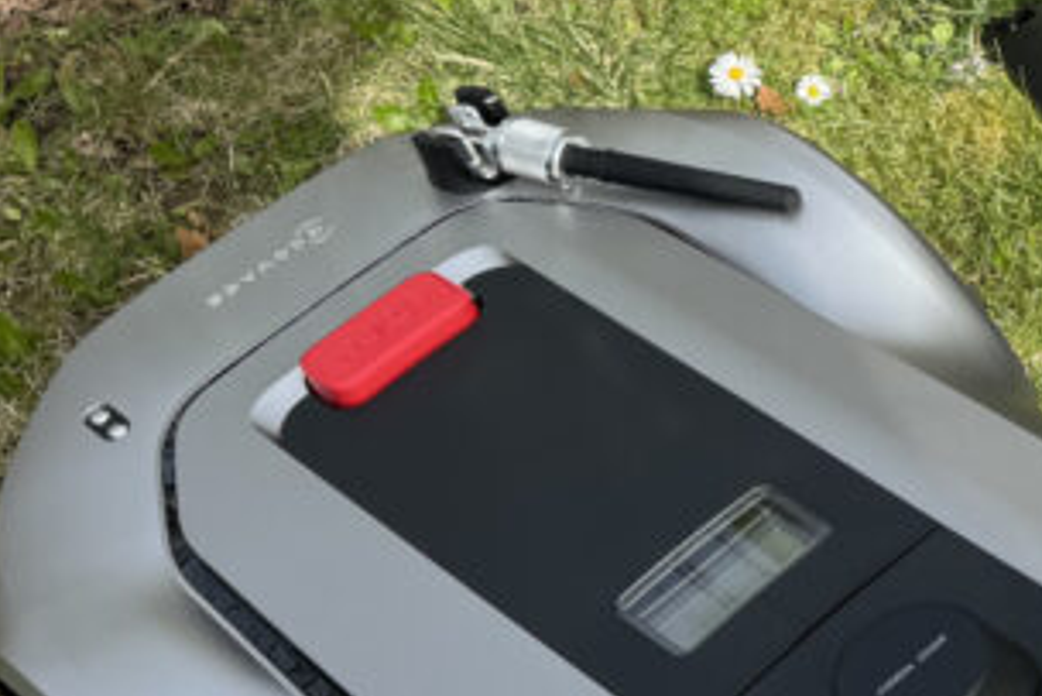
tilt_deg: -49.6
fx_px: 2432
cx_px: 1556
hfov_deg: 20.7
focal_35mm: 84
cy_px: 394
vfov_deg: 16.3
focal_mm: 6.76
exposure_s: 1/1923
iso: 80
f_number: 1.78
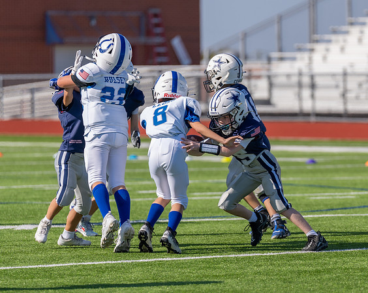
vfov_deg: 4.6
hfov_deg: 5.8
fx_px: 3655
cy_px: 179
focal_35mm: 336
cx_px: 301
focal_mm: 200
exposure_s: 1/1250
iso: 100
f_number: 3.5
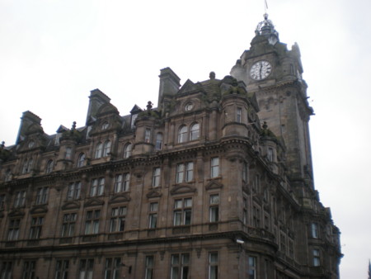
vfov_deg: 37.8
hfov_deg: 49.0
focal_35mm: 38
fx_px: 407
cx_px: 186
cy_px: 140
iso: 64
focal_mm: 6.3
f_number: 3.1
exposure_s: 1/190
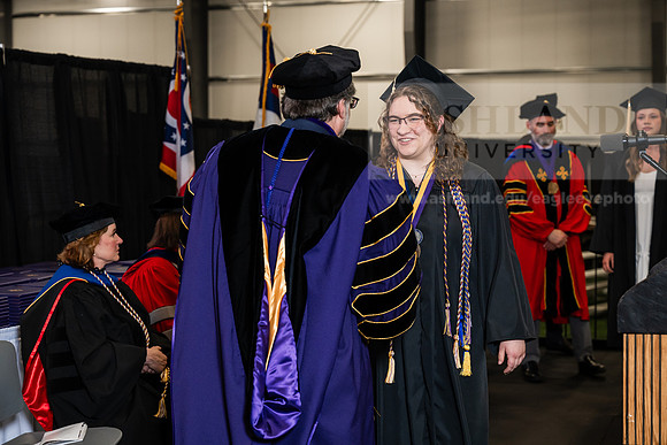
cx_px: 334
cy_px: 222
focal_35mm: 70
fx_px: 1297
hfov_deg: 28.8
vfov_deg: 19.5
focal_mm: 70
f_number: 4.5
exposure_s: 1/200
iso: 1250
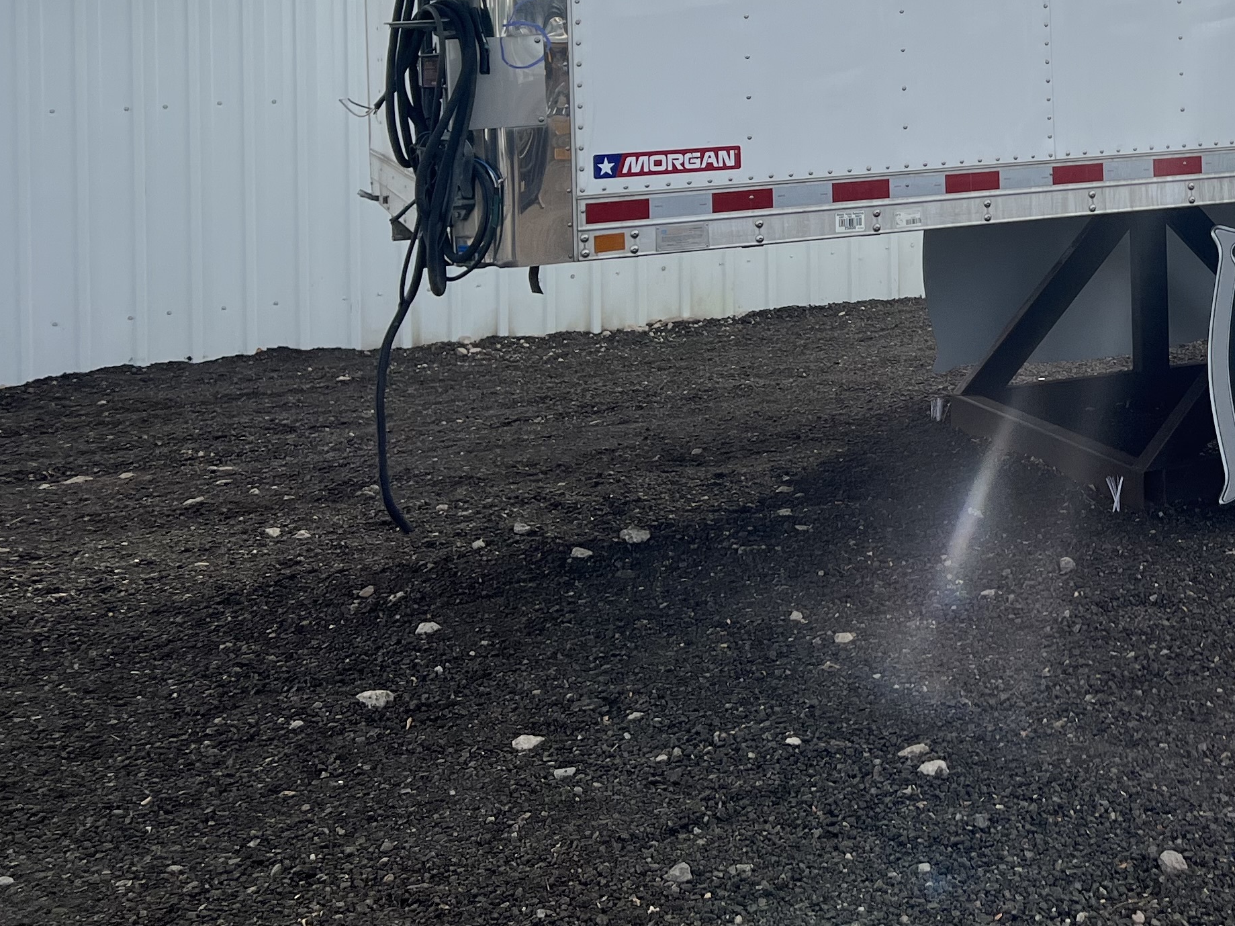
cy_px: -33
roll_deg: +1.9
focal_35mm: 57
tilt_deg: +0.3
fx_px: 2033
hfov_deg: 31.5
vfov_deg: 24.3
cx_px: 1210
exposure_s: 1/4444
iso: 50
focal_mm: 5.7
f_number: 1.5
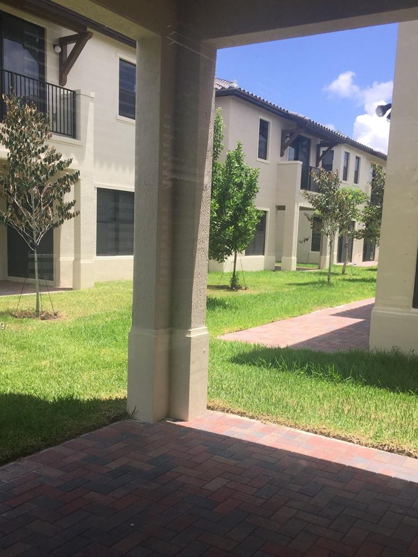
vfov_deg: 52.3
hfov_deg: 40.7
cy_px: 327
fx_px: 563
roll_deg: -1.6
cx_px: 208
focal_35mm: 35
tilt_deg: -8.9
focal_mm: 4.15
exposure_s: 1/549
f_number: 2.2
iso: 32
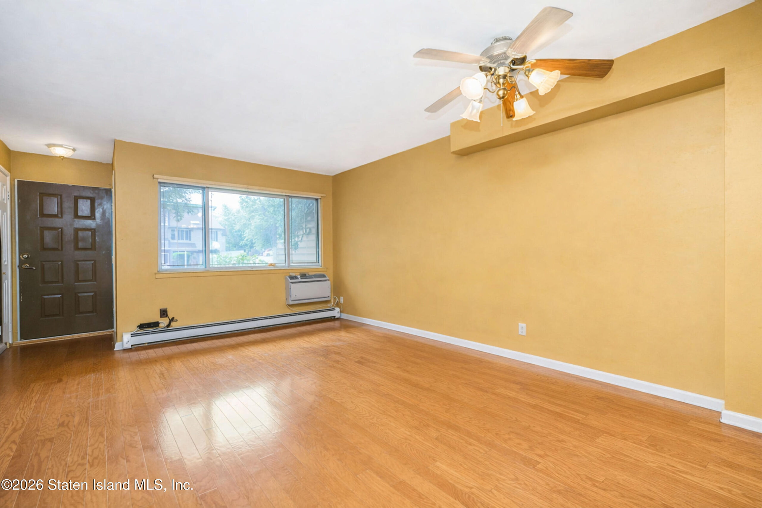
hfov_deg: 96.7
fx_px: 339
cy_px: 254
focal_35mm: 16
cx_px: 381
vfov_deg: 73.8
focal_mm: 16
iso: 64
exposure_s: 1/20
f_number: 4
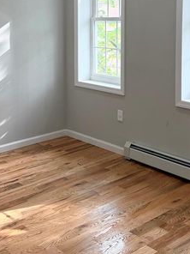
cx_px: 99
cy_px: 47
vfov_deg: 34.3
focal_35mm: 54
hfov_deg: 27.0
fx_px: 395
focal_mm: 6.76
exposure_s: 1/184
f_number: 1.78
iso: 100
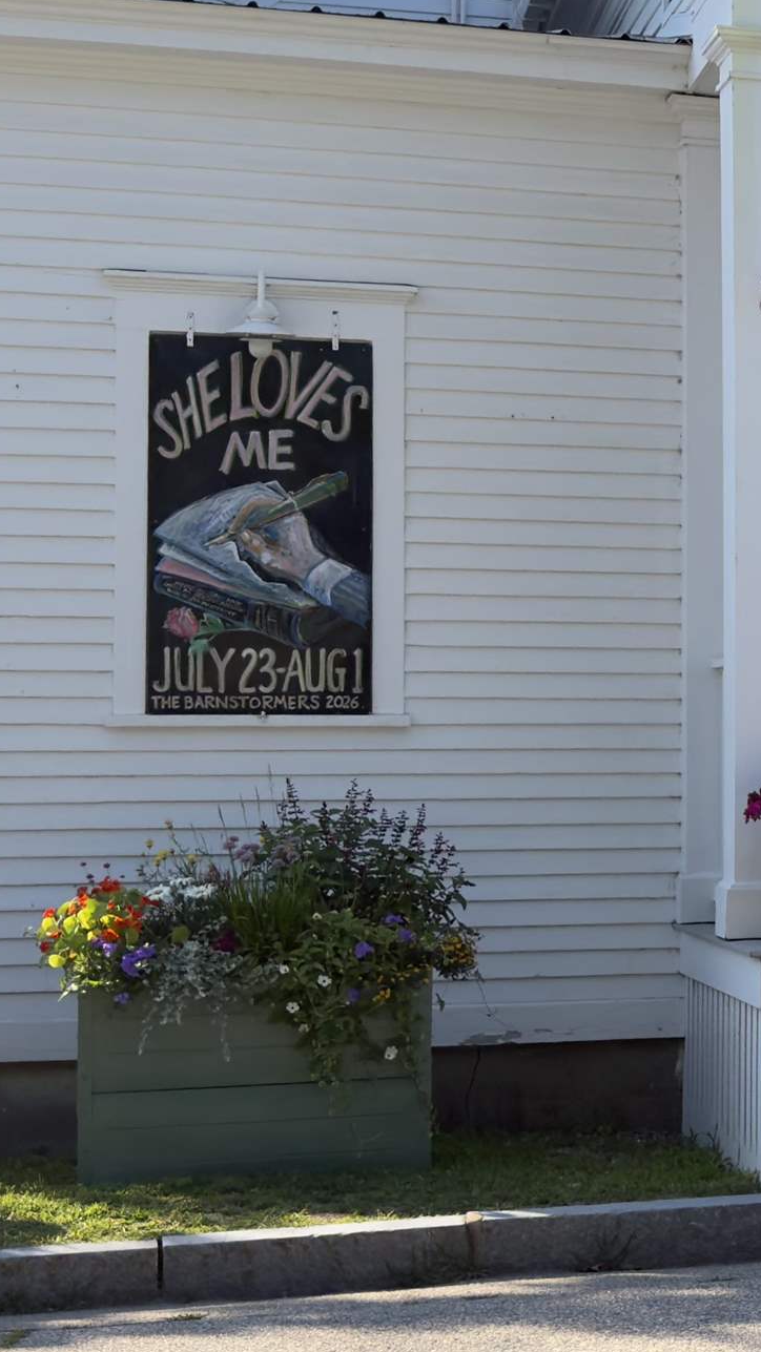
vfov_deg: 23.4
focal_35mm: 91
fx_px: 3264
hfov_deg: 12.2
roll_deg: +0.3
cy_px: 618
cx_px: 1353
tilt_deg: +1.3
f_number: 1.78
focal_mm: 6.76
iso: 80
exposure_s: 1/2262
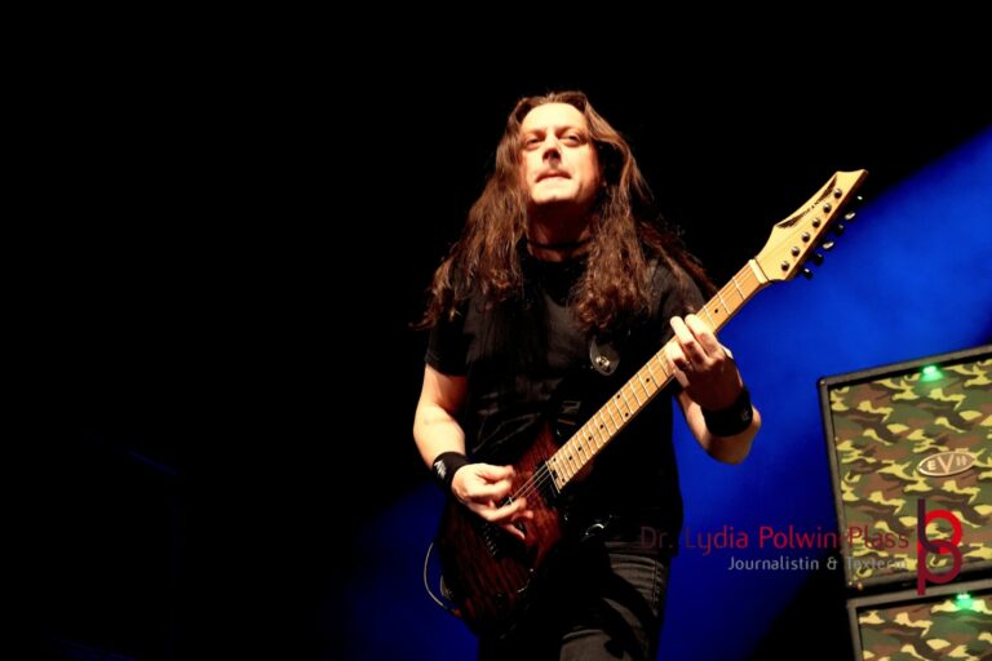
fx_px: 1736
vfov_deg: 21.6
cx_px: 496
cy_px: 330
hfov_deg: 31.9
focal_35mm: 63
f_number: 4.5
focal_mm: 42
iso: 6400
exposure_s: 1/80
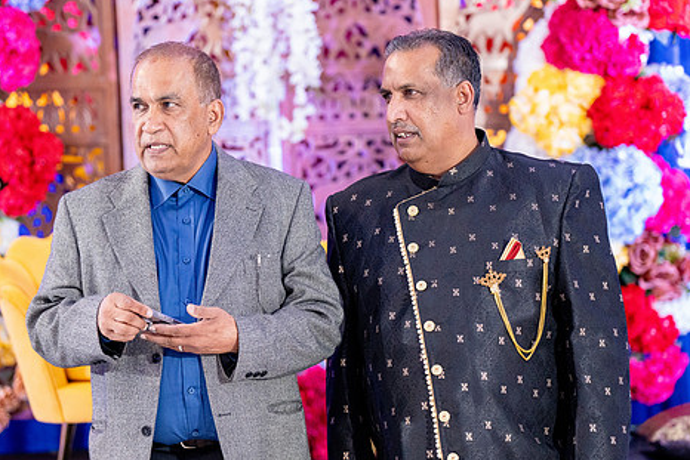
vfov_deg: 9.0
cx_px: 320
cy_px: 205
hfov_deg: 13.5
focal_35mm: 152
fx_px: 2914
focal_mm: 122
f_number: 2.8
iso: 5000
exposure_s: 1/250
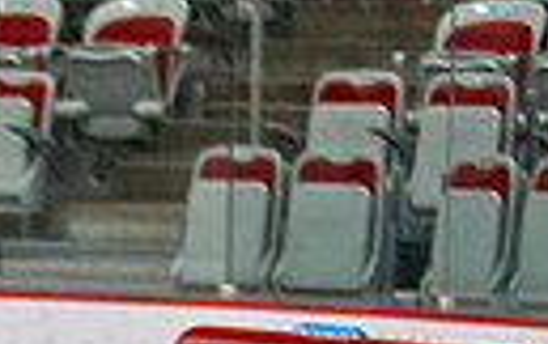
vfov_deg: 2.7
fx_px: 7253
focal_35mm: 485
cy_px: 1049
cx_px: -177
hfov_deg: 4.3
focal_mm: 75
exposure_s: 1/640
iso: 500
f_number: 2.8
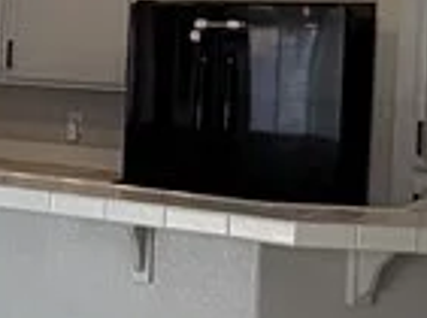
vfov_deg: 14.3
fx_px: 1255
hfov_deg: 14.5
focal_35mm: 102
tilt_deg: +0.4
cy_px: 21
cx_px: -527
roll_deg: -3.3
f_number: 2.2
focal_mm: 2.22
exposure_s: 1/120
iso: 80
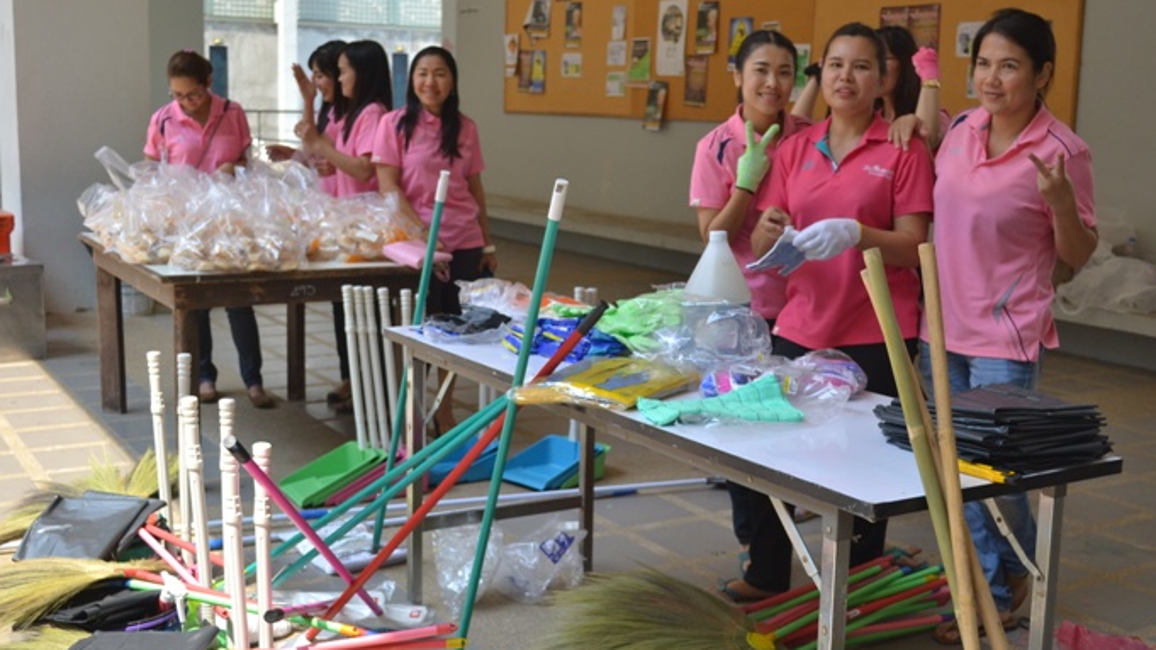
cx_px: 611
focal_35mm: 45
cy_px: 336
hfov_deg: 45.5
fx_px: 1379
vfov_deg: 26.5
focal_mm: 26
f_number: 4.2
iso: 400
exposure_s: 1/640
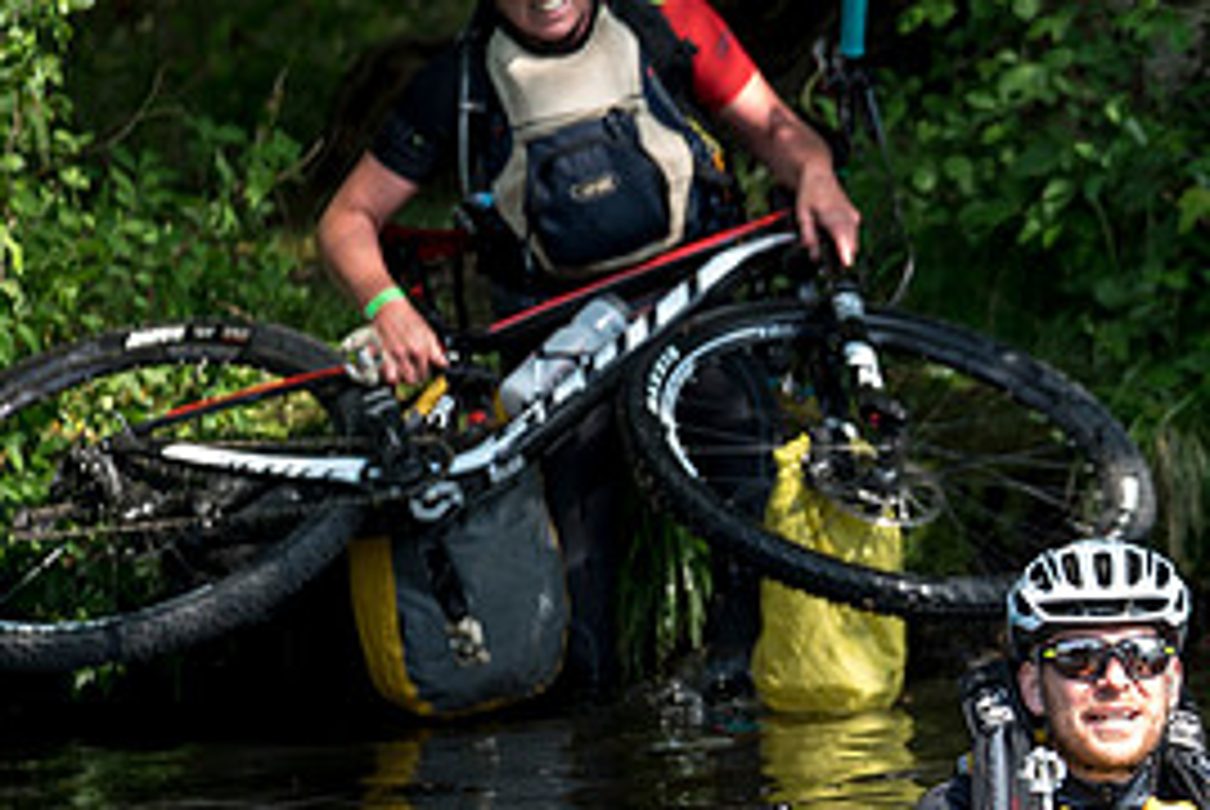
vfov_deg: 2.0
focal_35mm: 688
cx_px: 1156
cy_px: 509
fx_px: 23149
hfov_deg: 3.0
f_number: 2.8
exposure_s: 1/1600
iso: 500
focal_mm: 200
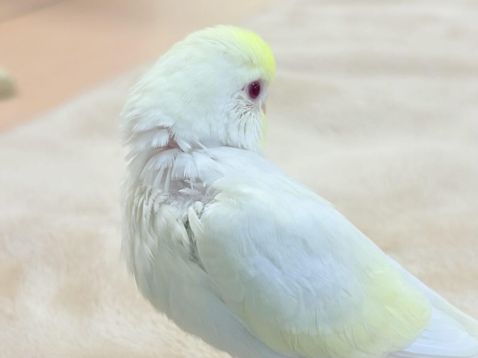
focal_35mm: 52
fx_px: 718
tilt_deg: -23.6
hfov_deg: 36.8
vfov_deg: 28.0
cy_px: 179
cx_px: 239
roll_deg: +0.8
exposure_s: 1/121
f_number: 1.6
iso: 40
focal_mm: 5.96
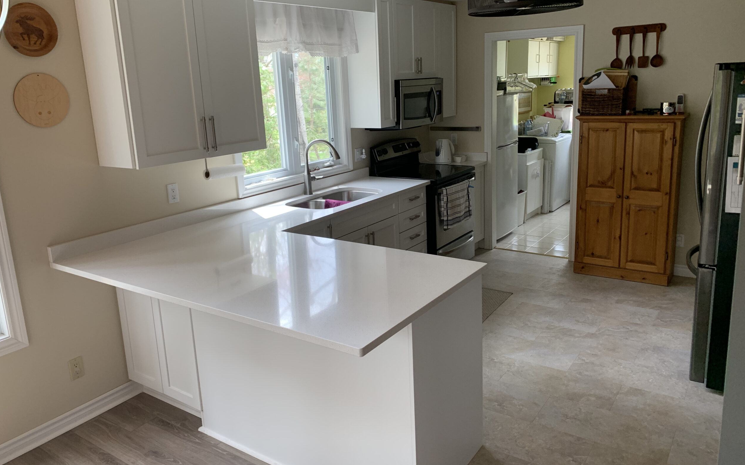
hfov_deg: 66.5
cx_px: 372
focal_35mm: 28
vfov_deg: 44.5
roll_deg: +2.6
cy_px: 217
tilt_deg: -12.3
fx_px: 569
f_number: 1.8
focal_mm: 4.25
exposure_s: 1/121
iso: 80
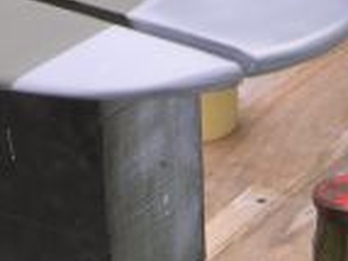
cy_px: -234
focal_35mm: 170
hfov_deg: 11.6
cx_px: 56
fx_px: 1708
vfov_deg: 8.3
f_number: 2.8
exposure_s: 1/252
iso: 100
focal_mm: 8
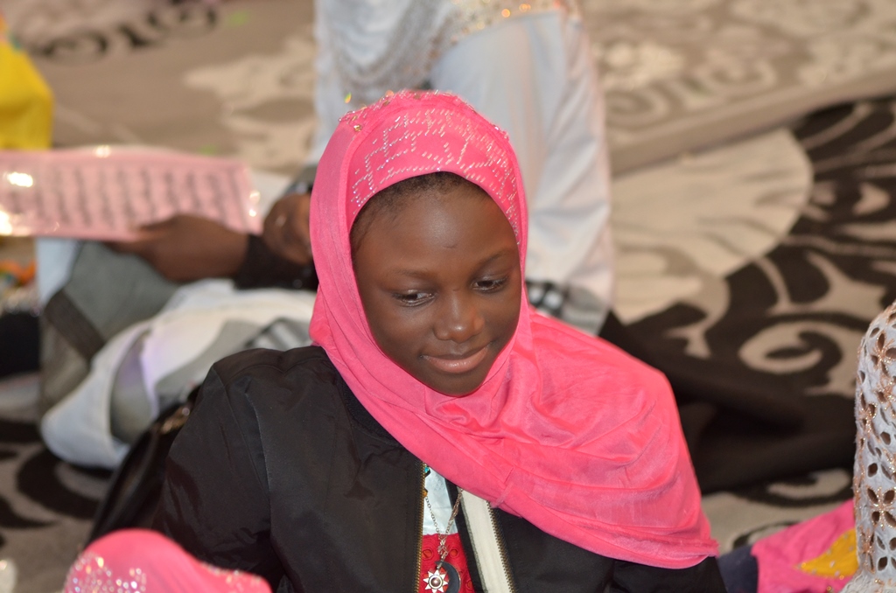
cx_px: 448
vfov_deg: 10.6
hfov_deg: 15.9
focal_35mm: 129
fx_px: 3204
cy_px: 296
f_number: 4
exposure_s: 1/50
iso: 640
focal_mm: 86
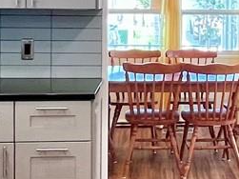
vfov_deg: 17.5
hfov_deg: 23.0
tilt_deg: -0.1
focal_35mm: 83
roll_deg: -1.1
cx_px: 209
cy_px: 12
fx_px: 573
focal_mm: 1.57
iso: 250
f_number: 1.8
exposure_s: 1/120
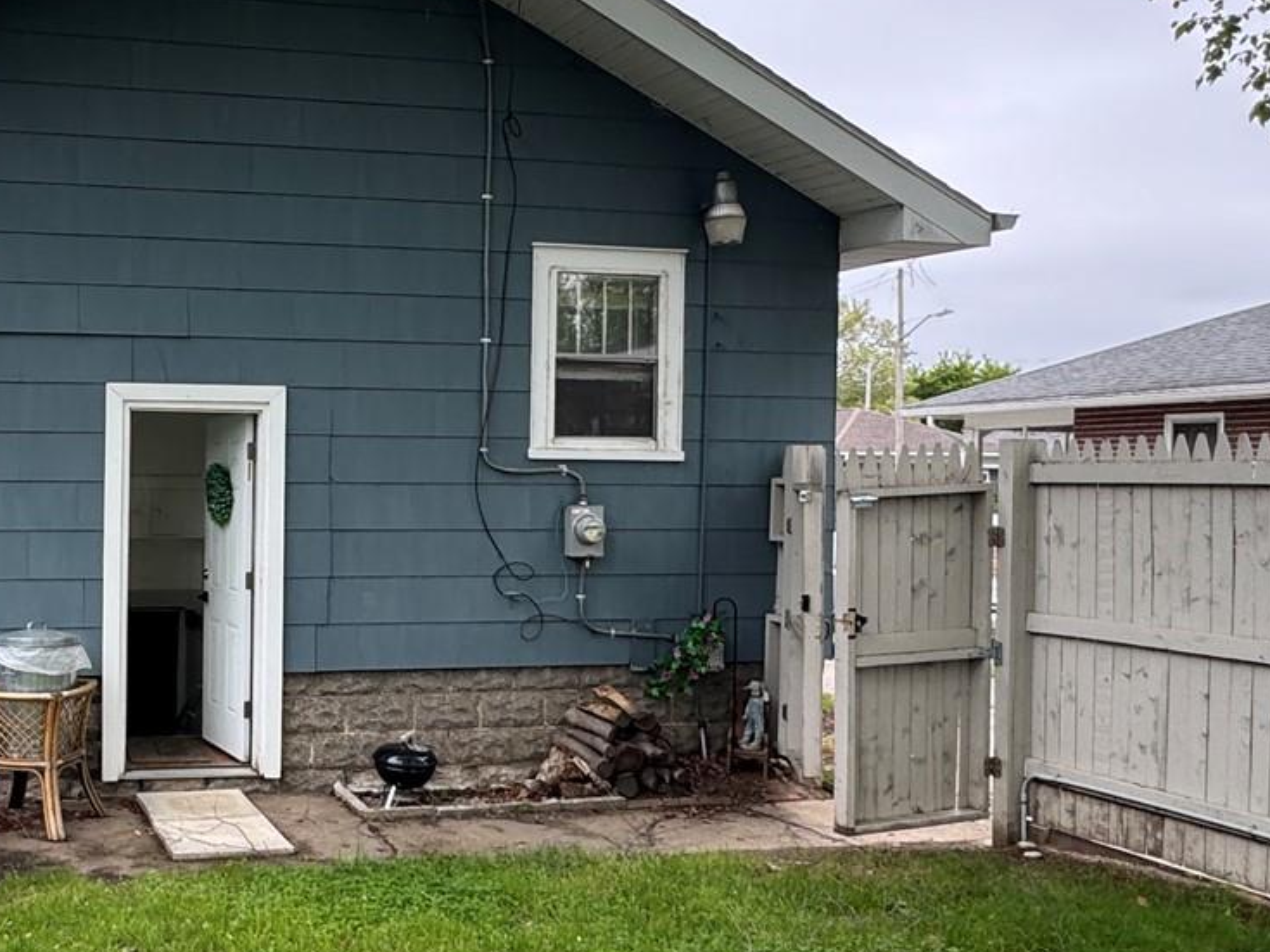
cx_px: 200
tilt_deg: -1.2
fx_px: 1431
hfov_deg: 44.8
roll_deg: +0.5
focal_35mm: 39
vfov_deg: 36.8
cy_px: 506
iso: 40
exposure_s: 1/197
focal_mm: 2.22
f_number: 2.2
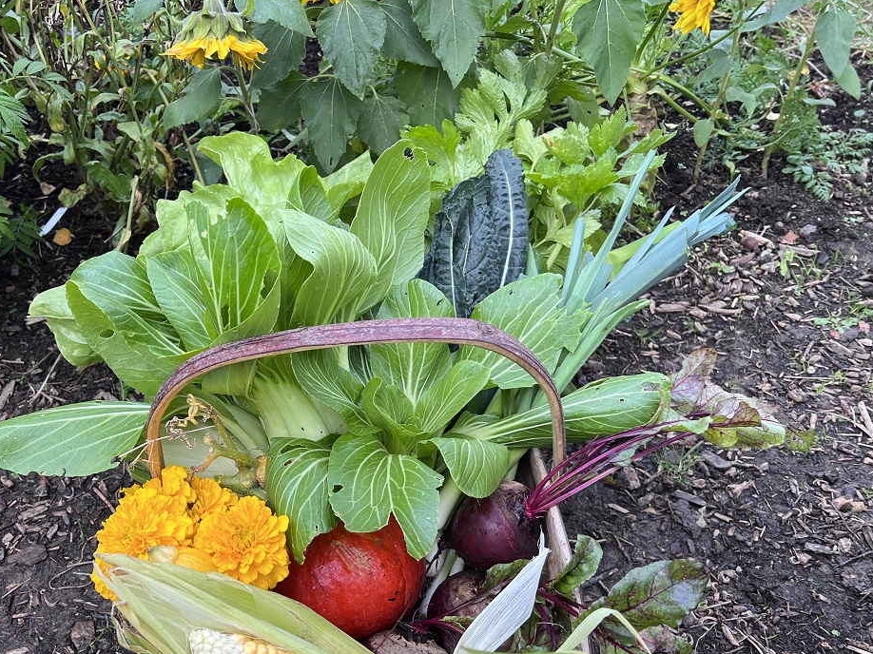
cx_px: 316
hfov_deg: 53.2
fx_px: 857
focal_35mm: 34
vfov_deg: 41.4
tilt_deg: -45.3
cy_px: 414
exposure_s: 1/404
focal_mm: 5.7
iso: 50
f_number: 1.5
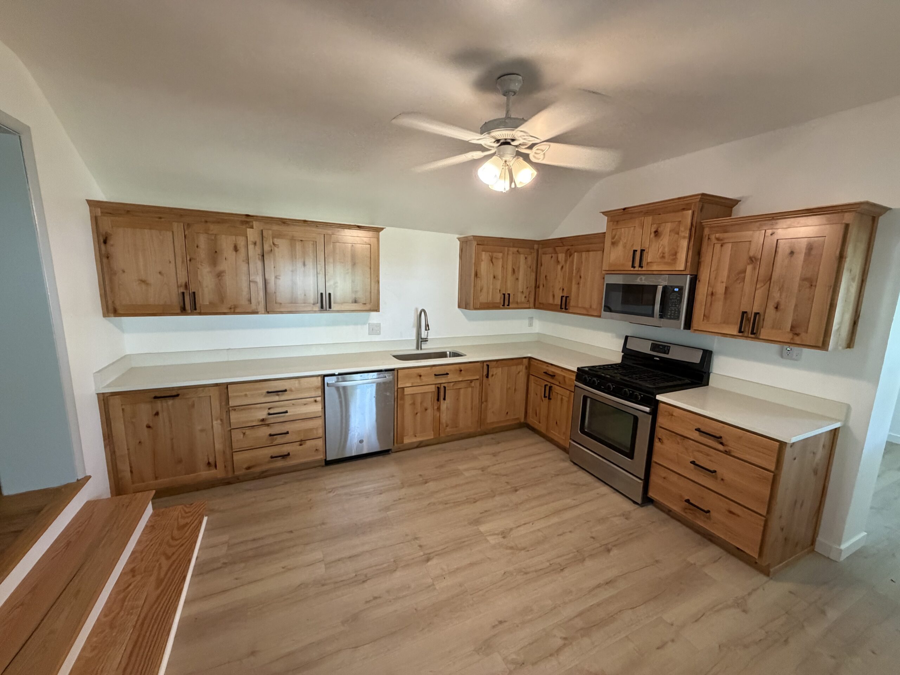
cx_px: 450
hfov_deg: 102.1
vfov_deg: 85.7
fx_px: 364
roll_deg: -1.0
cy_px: 338
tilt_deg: -9.8
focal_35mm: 14
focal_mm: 2.22
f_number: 2.2
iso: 500
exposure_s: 1/60
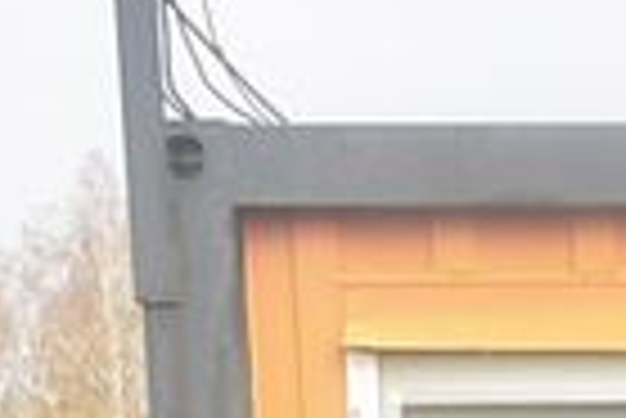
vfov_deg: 6.0
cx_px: 1932
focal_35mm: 214
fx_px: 3725
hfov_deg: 8.1
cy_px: 1252
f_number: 6.3
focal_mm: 11
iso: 160
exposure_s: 1/250
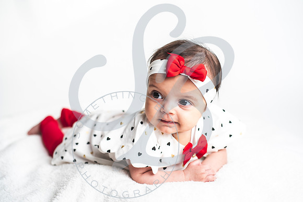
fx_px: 421
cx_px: 152
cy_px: 101
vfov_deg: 27.0
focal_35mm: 50
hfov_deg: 39.6
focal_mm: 50
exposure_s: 1/200
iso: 64
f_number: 2.8
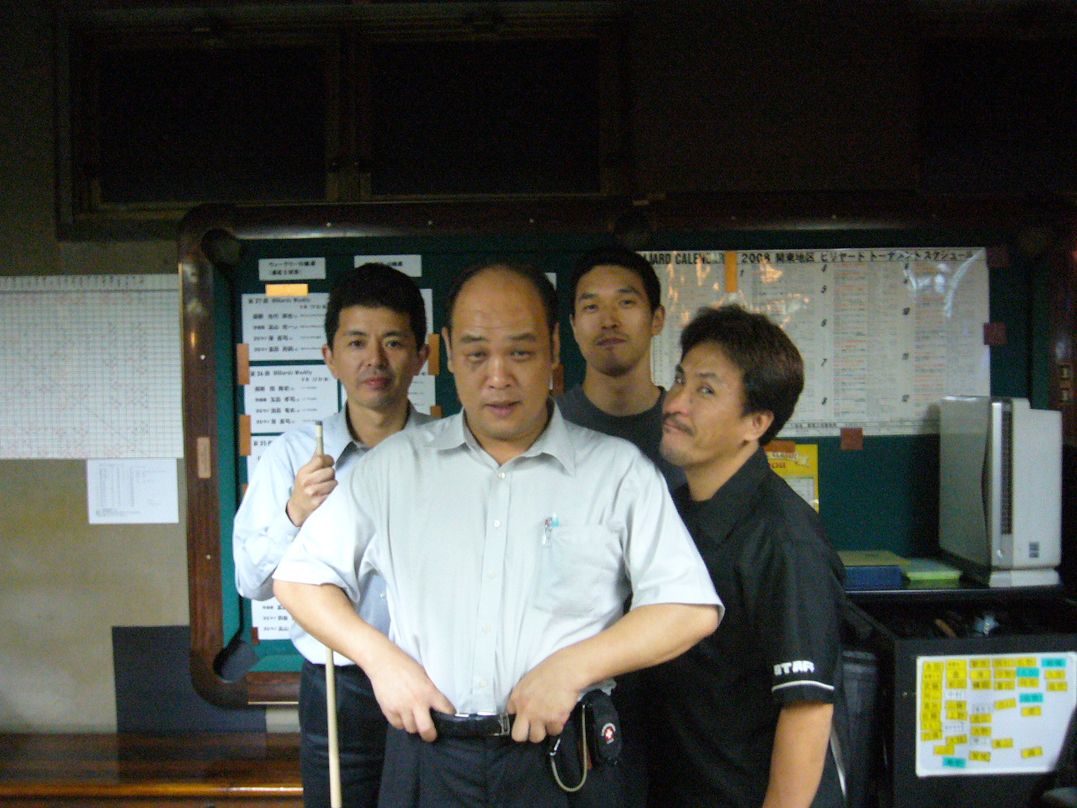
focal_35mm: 35
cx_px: 538
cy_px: 404
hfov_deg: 52.6
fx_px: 1089
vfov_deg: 40.7
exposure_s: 1/8
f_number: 2.8
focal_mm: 5.8
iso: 400
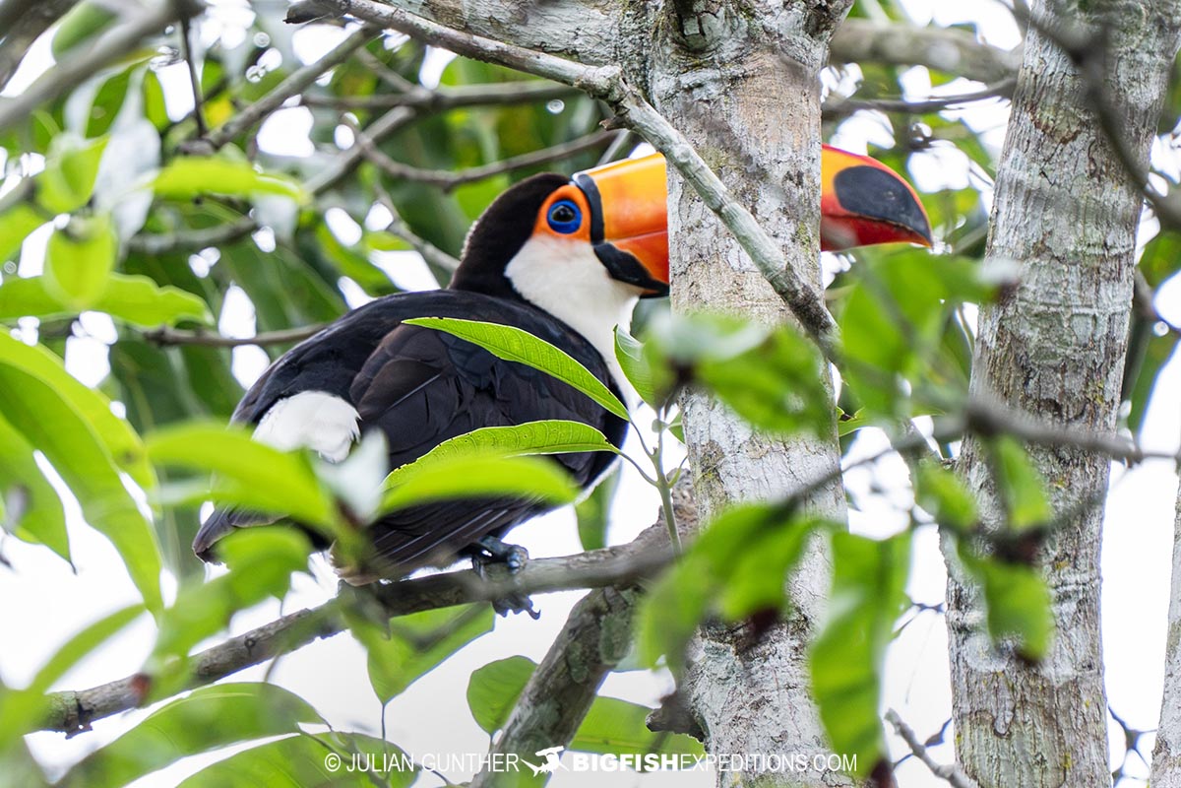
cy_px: 394
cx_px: 590
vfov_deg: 2.3
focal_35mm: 600
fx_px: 19682
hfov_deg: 3.4
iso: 2500
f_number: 6.3
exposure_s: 1/250
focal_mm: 600
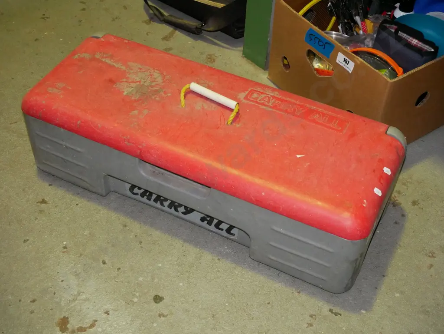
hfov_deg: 38.2
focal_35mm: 50
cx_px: 222
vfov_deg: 29.1
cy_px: 167
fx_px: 642
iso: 3200
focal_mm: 25
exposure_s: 1/100
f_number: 5.6
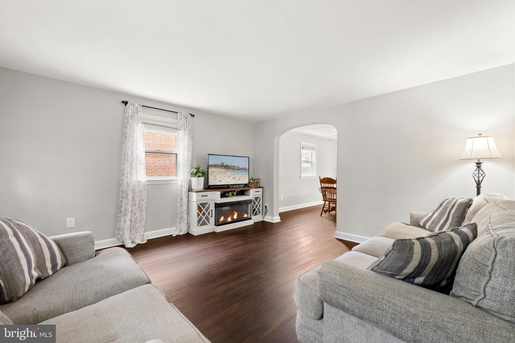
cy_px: 172
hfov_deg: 100.8
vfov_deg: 77.7
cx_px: 258
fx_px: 213
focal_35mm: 15
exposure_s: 2.5
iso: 250
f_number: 10
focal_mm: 14.9
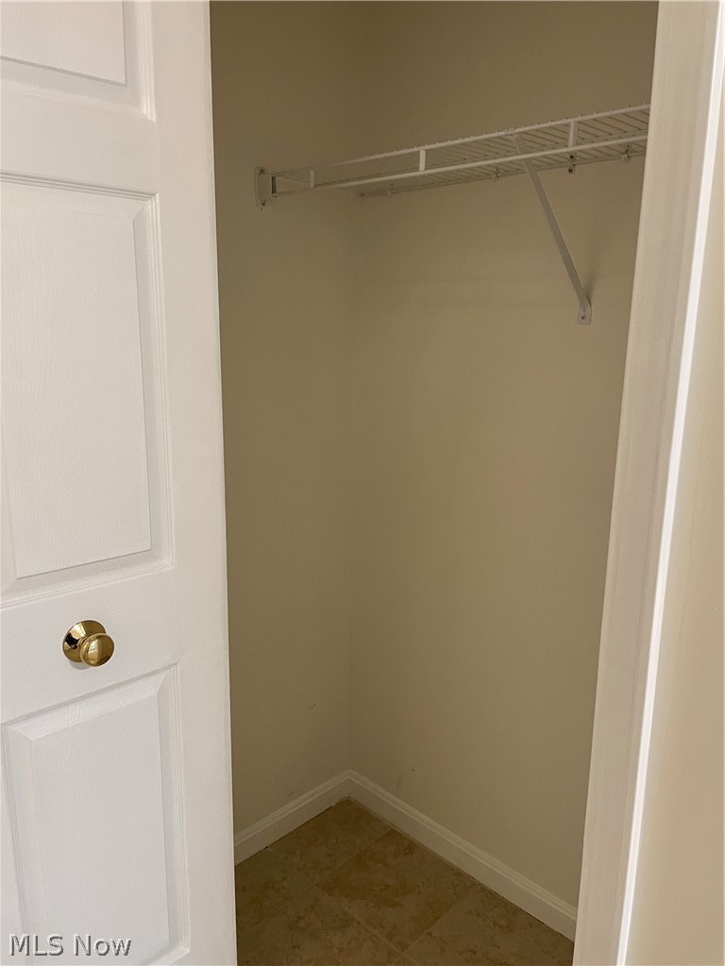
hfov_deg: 53.1
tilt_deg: -12.4
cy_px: 483
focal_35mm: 26
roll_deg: -0.3
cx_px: 362
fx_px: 726
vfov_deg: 67.3
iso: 200
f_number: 1.6
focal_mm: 4.2
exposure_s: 1/60
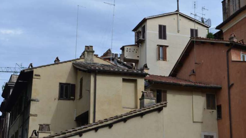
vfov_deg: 18.3
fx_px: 430
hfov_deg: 31.9
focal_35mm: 66
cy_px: 68
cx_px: 121
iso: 125
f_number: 7.1
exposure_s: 1/200
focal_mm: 62
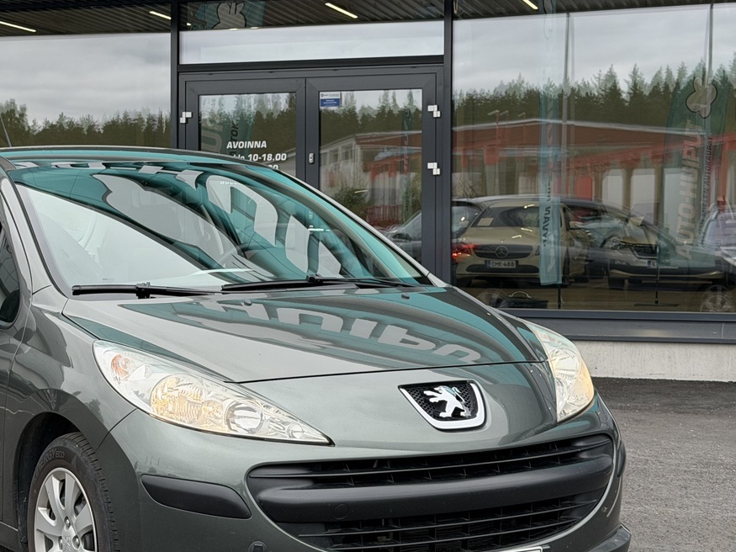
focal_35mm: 79
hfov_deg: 24.5
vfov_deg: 18.7
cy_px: 252
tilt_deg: -0.7
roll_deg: -0.6
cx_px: 190
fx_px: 1679
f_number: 1.78
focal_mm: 6.76
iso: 64
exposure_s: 1/712
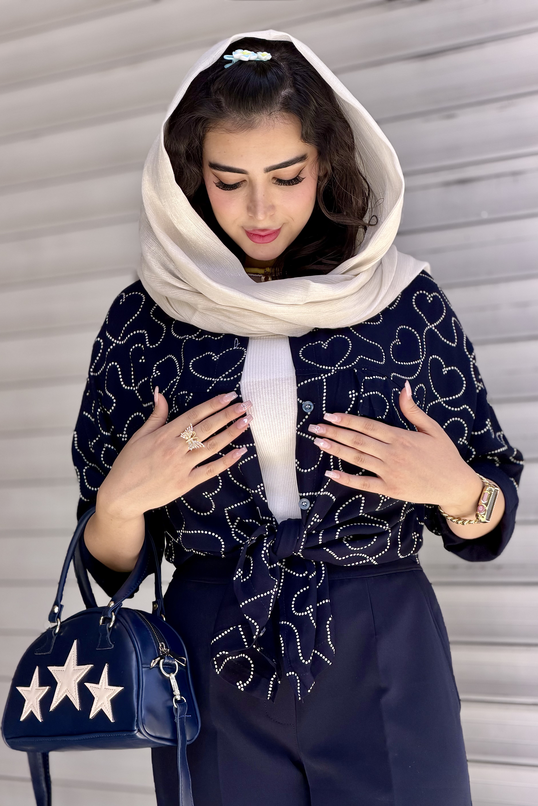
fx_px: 2354
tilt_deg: +0.9
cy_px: 407
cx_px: 270
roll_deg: +3.3
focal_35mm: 105
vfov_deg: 19.5
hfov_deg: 13.0
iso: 50
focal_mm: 16.89
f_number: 2.8
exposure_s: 1/200
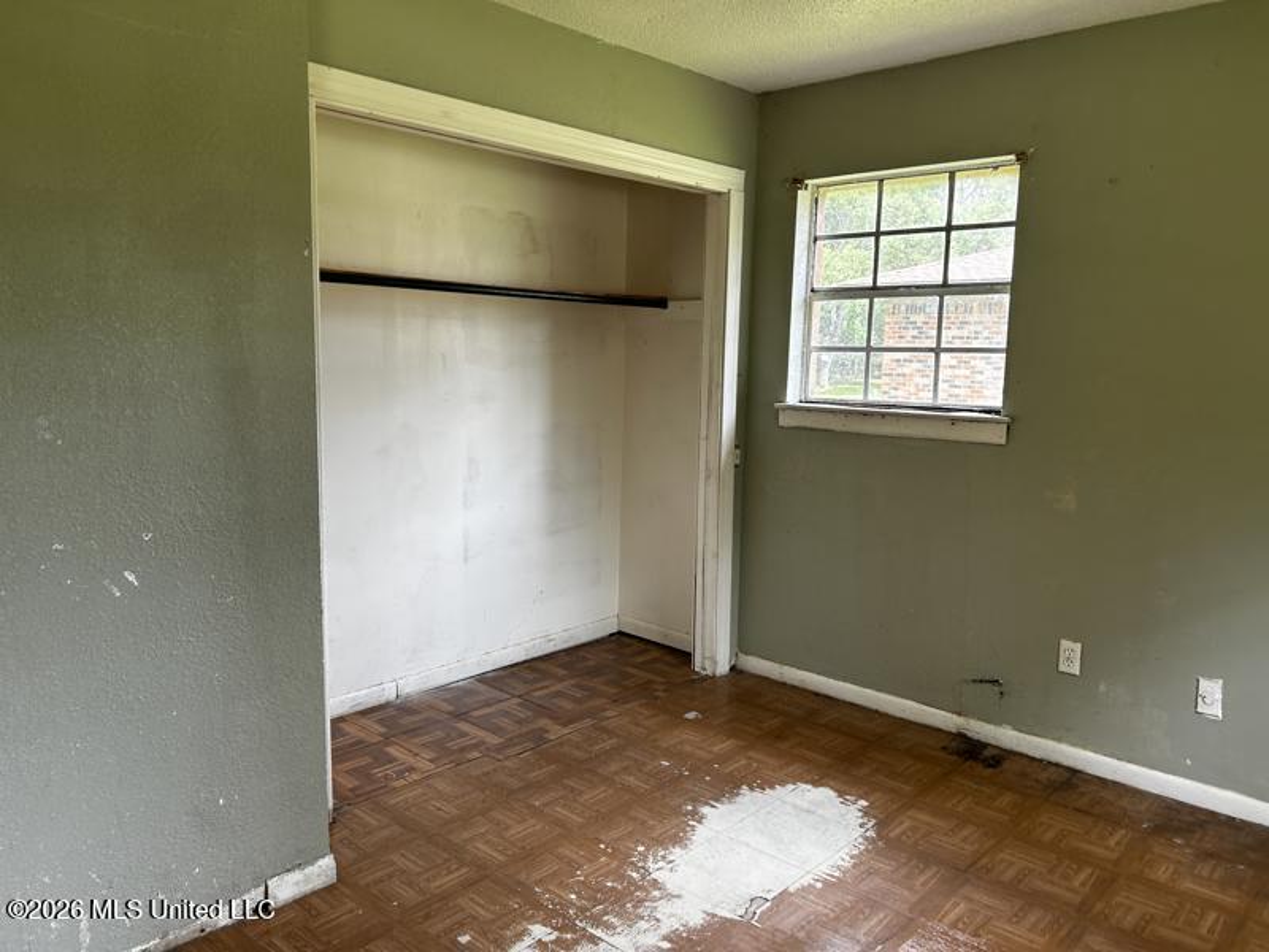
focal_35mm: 26
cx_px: 634
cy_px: 476
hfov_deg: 67.3
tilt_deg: -4.4
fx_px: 953
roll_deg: +1.3
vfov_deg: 53.1
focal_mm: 5.7
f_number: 1.5
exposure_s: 1/139
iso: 64
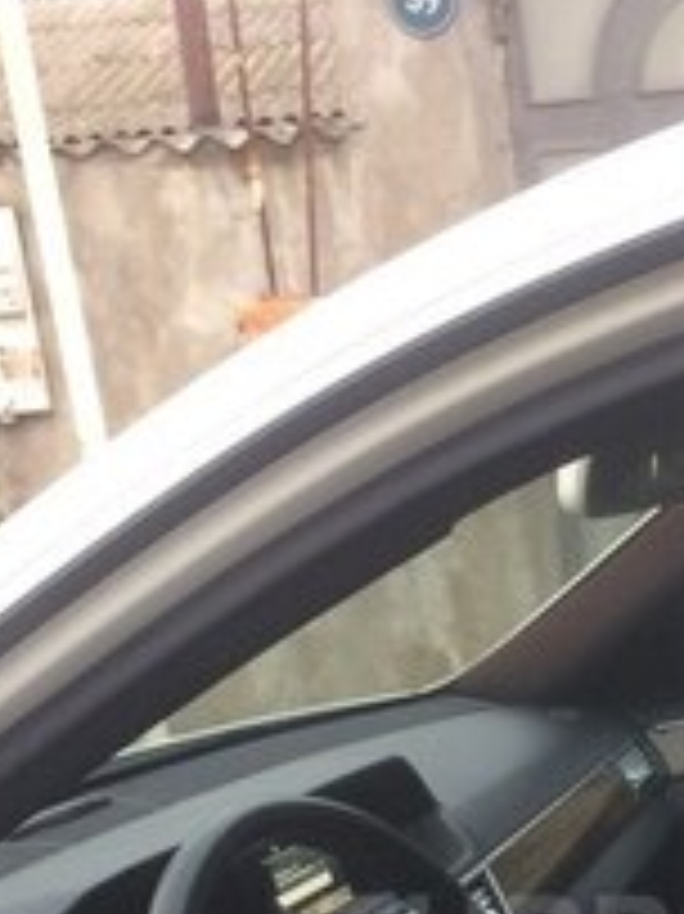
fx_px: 1873
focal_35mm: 71
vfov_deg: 25.8
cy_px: 946
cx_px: 666
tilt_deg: -16.6
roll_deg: +5.2
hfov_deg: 20.1
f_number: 2.2
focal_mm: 4.15
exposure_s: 1/33
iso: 50
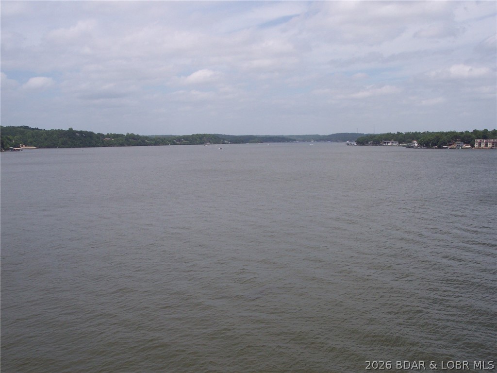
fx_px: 546
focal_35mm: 38
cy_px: 186
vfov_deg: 37.7
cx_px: 248
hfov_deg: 49.0
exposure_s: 1/1000
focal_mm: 8
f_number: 4.8
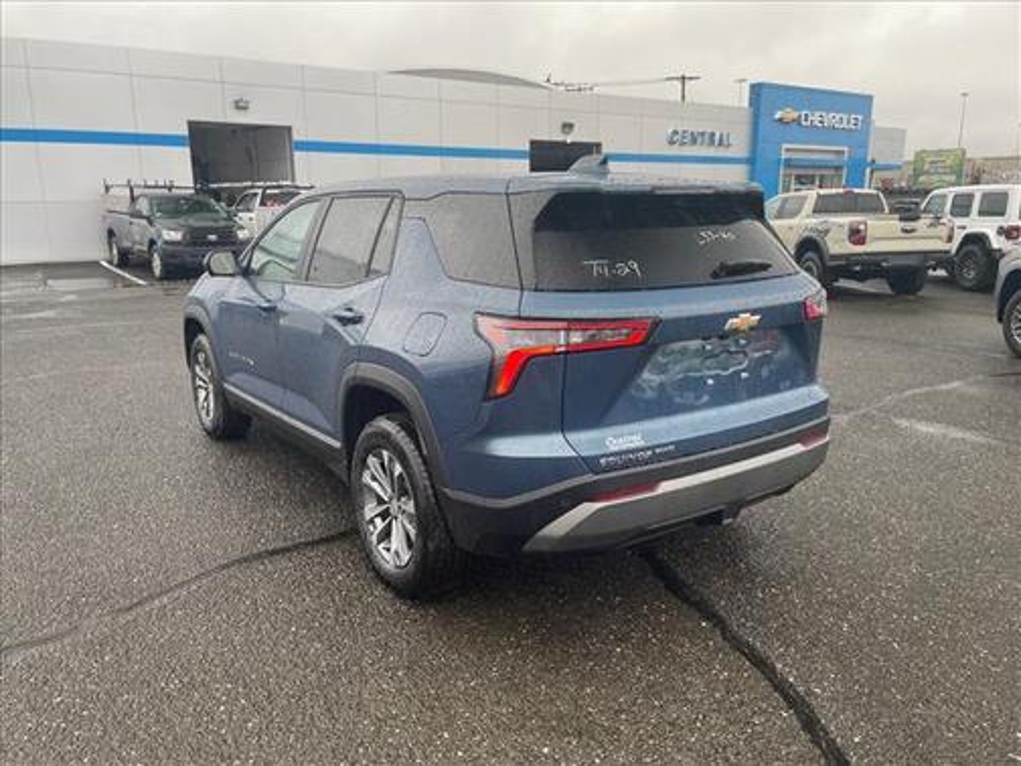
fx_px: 767
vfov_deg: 53.1
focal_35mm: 26
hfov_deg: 67.3
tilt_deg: -14.4
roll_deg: -0.1
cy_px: 383
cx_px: 510
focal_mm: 4.2
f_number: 1.6
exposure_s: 1/121
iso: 40
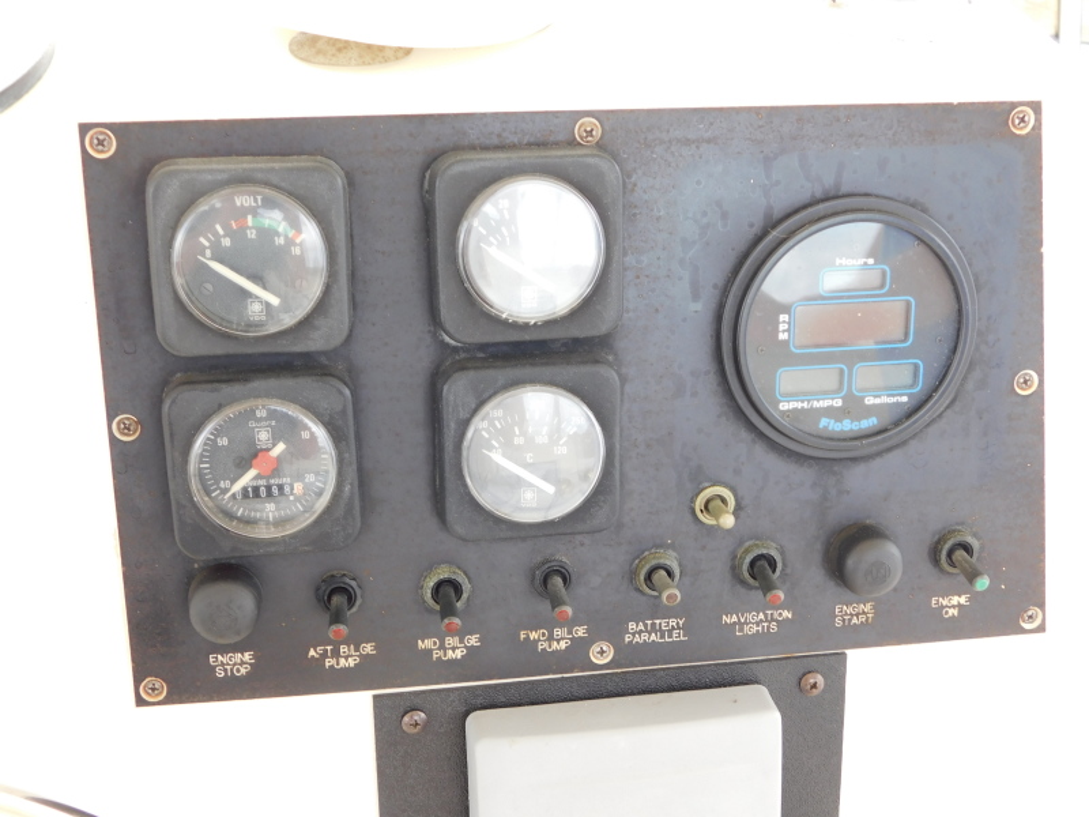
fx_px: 1416
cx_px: 544
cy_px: 408
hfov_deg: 42.1
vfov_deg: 32.2
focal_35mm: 45
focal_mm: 8
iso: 125
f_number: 3.7
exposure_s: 1/60
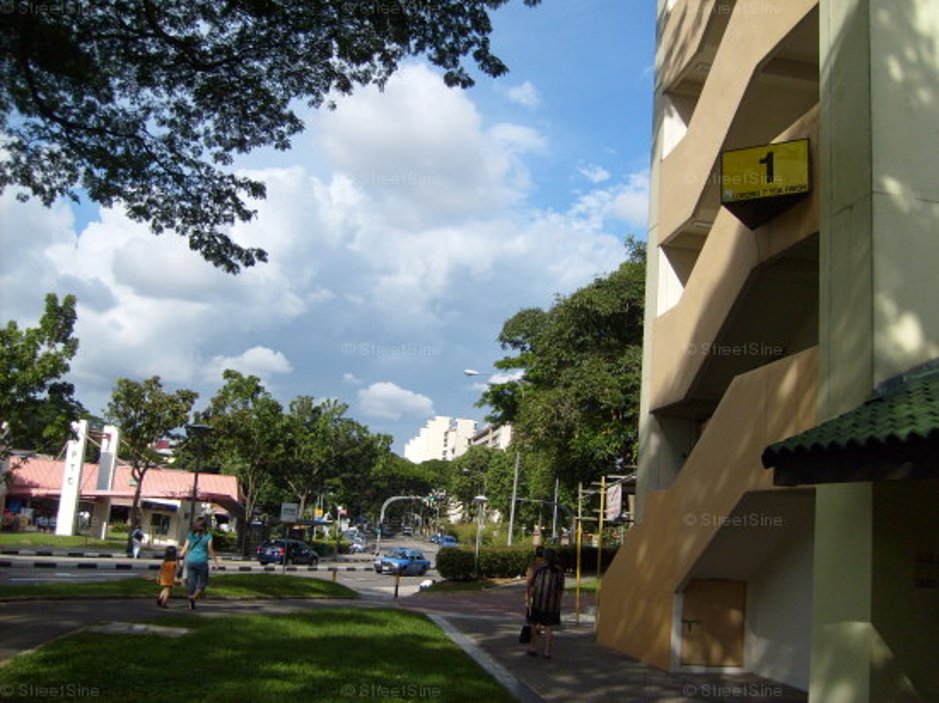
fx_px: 949
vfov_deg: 40.7
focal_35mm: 35
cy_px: 352
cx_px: 470
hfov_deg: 52.6
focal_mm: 5.8
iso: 80
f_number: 7.1
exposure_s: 1/350
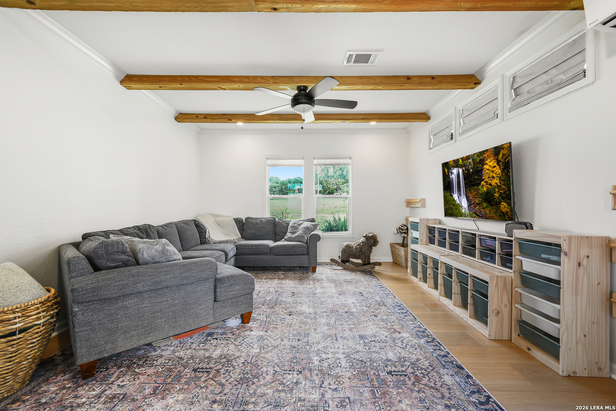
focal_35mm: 15
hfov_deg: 100.4
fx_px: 257
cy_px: 206
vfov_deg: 77.3
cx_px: 308
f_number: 5
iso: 125
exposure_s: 1/6
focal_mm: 10
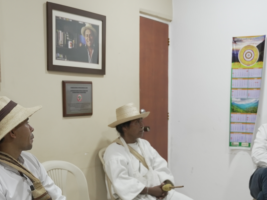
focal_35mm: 59
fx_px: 455
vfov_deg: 24.1
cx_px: 142
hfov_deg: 32.7
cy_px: 183
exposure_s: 1/160
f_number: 2.8
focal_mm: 29.5
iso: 2000
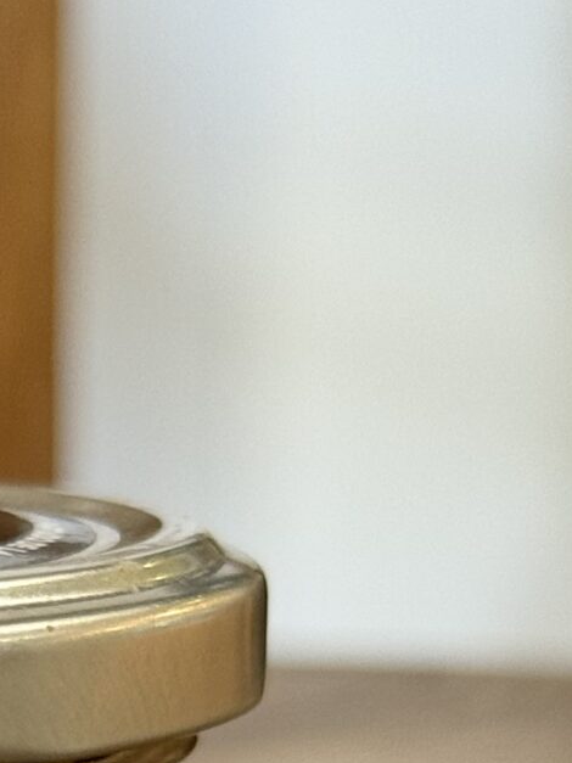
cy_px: 1322
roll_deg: +2.0
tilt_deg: -14.0
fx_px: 4320
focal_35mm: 196
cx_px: -506
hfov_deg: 7.3
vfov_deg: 9.6
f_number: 1.78
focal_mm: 6.76
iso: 80
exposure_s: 1/50
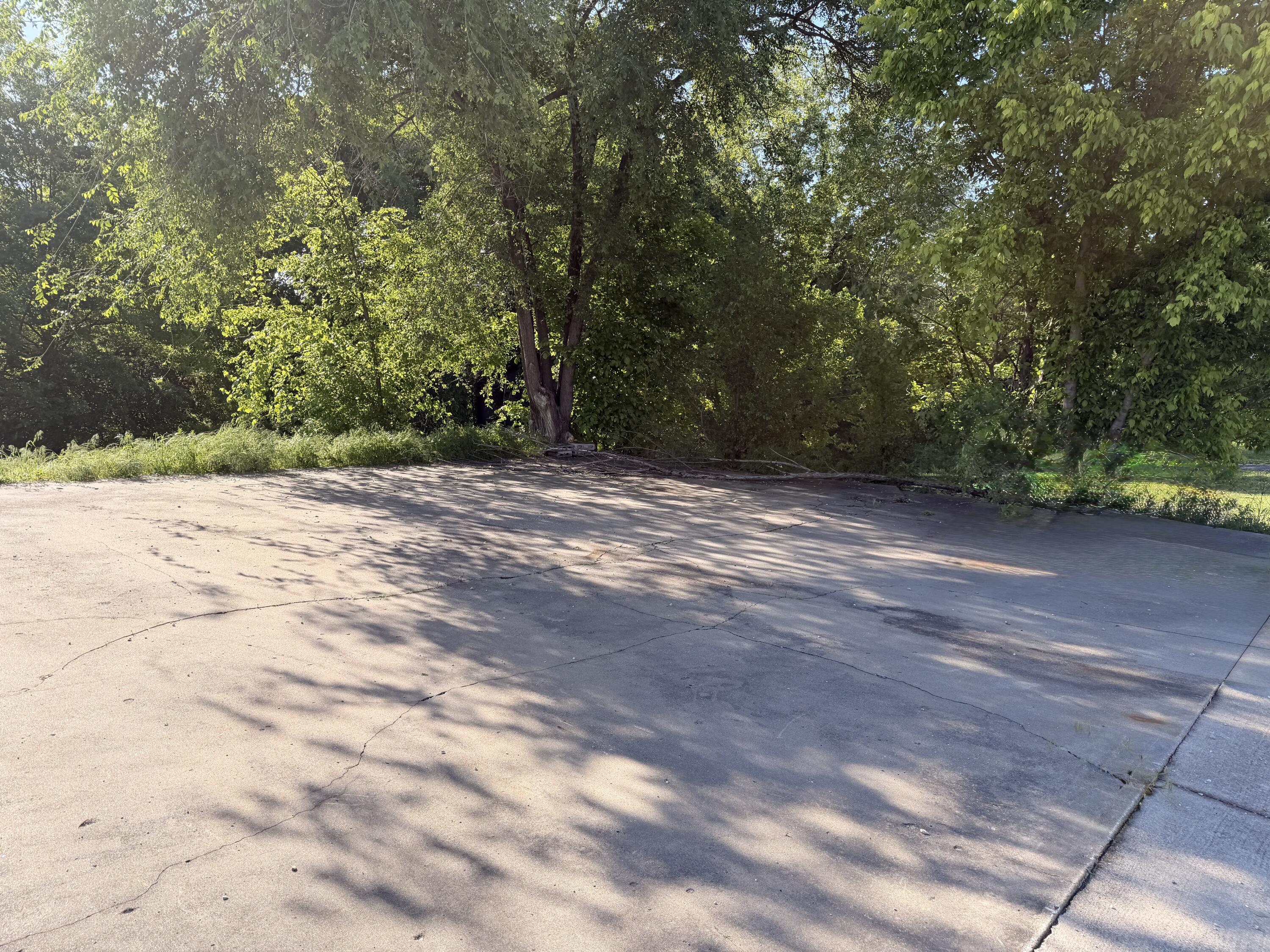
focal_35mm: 24
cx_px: 635
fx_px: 881
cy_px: 476
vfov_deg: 56.8
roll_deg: -5.1
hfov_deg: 71.6
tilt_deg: -9.8
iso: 80
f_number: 1.78
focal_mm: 6.76
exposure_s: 1/1855
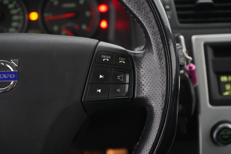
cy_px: 77
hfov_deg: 33.4
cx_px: 116
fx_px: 385
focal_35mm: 60
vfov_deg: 22.6
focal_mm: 60
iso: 12800
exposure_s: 1/60
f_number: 5
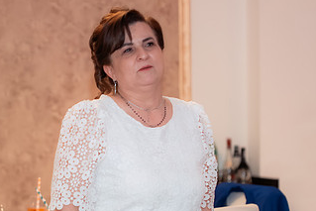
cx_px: 140
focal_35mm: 224
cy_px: 182
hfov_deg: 9.2
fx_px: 1967
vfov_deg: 6.1
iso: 2000
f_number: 2.8
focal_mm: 90
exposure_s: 1/250
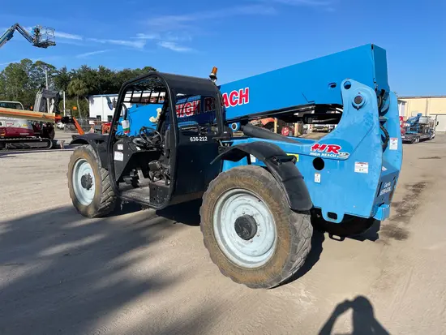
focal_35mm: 26
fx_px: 335
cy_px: 168
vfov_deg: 53.1
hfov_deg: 67.3
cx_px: 223
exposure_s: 1/3610
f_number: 1.6
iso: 32
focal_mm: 4.2
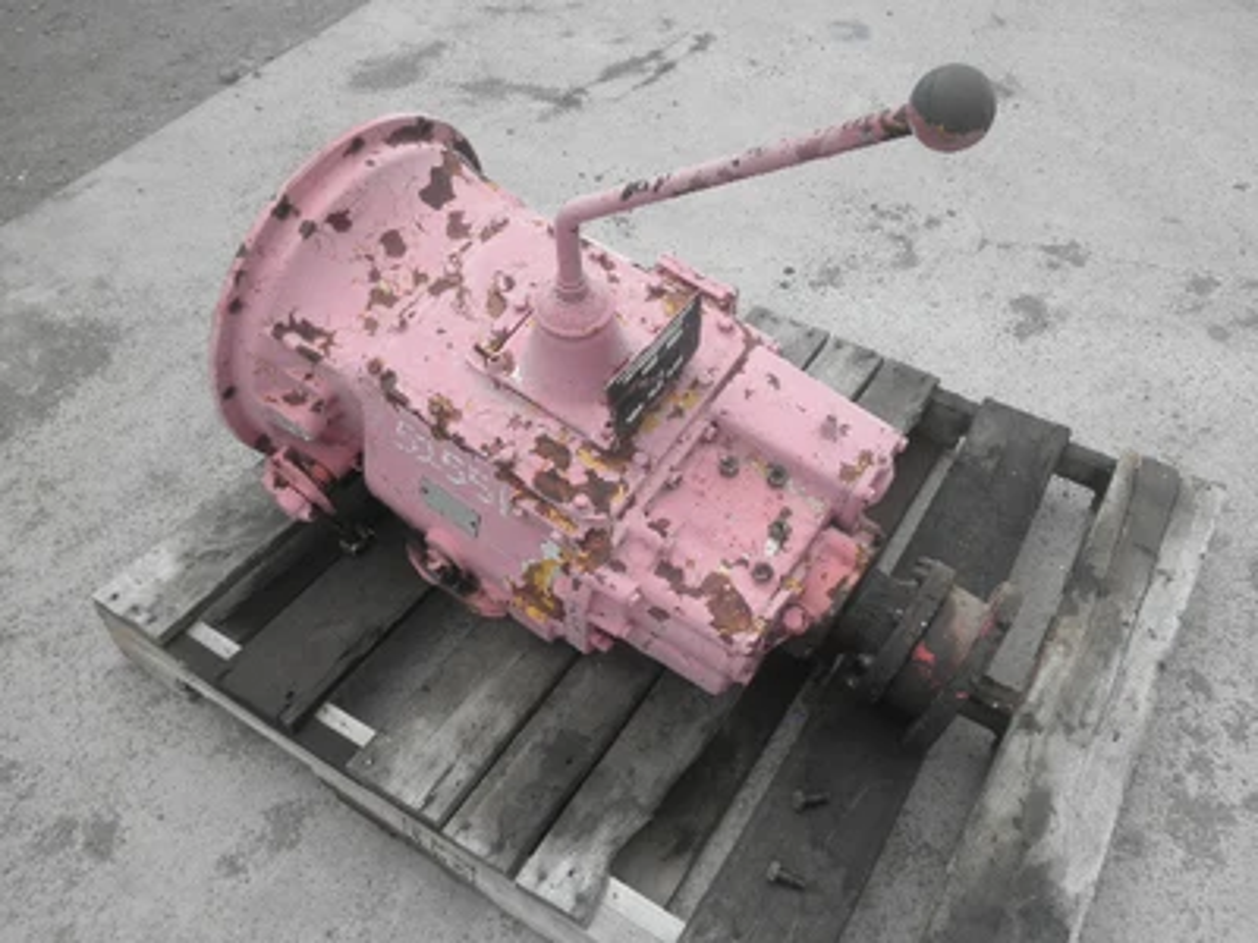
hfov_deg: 63.4
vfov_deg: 49.7
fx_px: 1018
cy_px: 472
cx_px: 629
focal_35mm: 28
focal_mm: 5
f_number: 8.5
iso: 64
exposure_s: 1/60
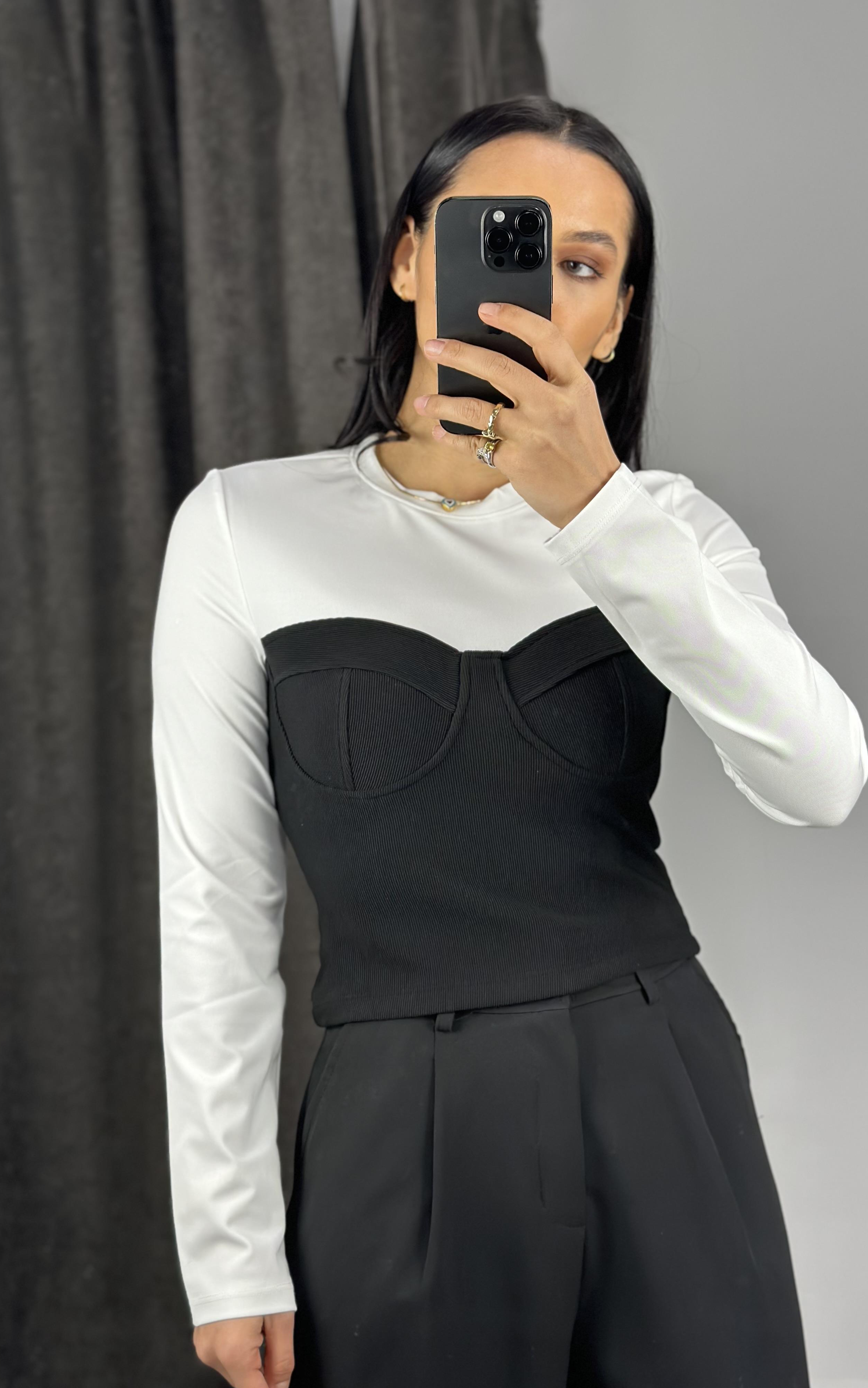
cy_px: 693
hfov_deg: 25.3
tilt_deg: -25.2
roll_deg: +5.0
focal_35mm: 51
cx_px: 451
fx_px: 1931
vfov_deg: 39.6
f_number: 1.78
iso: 100
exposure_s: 1/100
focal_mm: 6.86
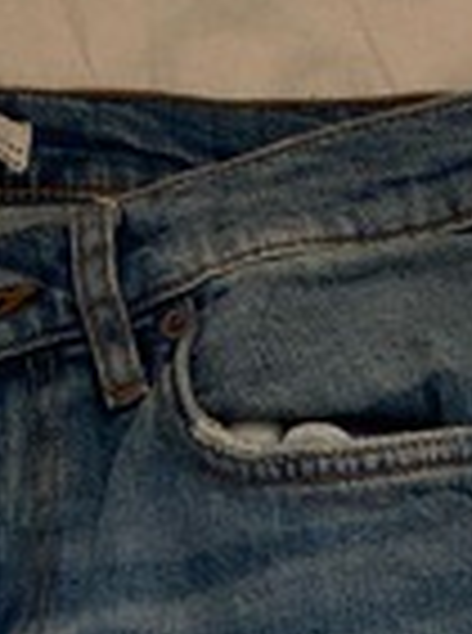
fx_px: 3379
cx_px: 121
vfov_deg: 9.0
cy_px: 1794
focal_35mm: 185
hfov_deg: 8.0
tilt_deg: -79.5
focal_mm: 4.25
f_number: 1.8
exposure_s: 1/121
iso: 64
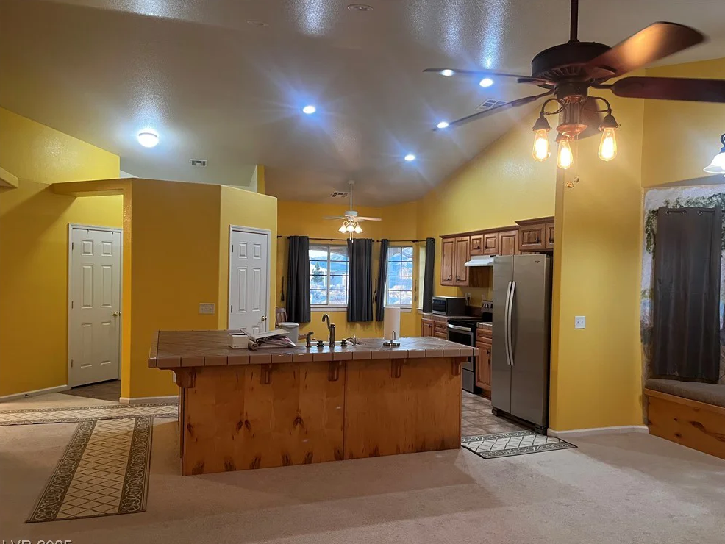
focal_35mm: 27
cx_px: 374
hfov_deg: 65.3
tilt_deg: -1.5
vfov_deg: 51.4
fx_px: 566
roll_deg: -0.9
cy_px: 281
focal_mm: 5.1
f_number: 1.6
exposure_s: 1/60
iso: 160
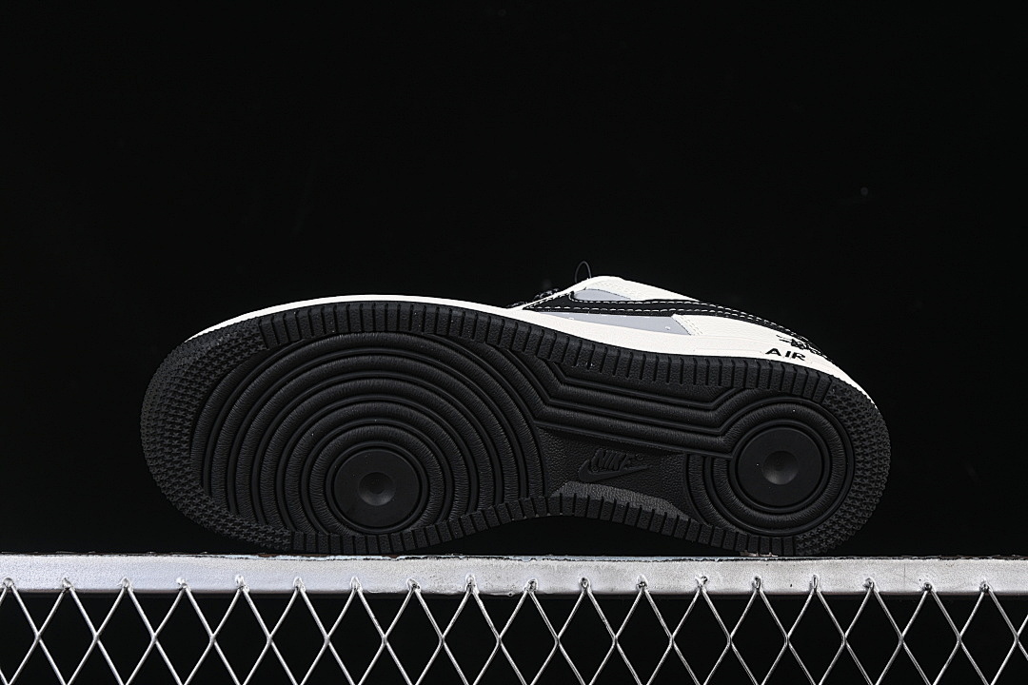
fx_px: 2141
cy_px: 342
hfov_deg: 27.0
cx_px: 514
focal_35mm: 75
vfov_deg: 18.2
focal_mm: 50
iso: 160
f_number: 6.3
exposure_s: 1/60
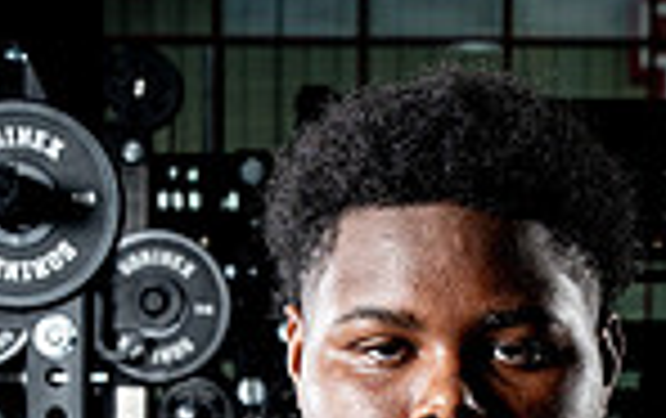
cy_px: 944
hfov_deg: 10.6
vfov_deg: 6.4
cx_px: 454
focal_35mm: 198
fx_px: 3599
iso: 640
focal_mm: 64
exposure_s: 1/250
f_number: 9
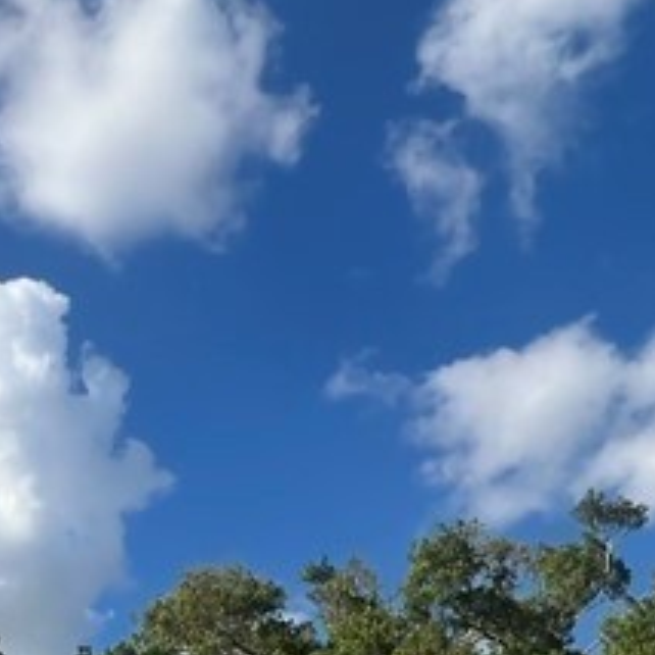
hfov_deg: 29.5
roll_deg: -0.8
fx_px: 1177
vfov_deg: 24.8
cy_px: 952
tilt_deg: +8.1
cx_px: 40
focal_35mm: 55
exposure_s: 1/1980
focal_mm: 1.57
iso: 32
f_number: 1.8
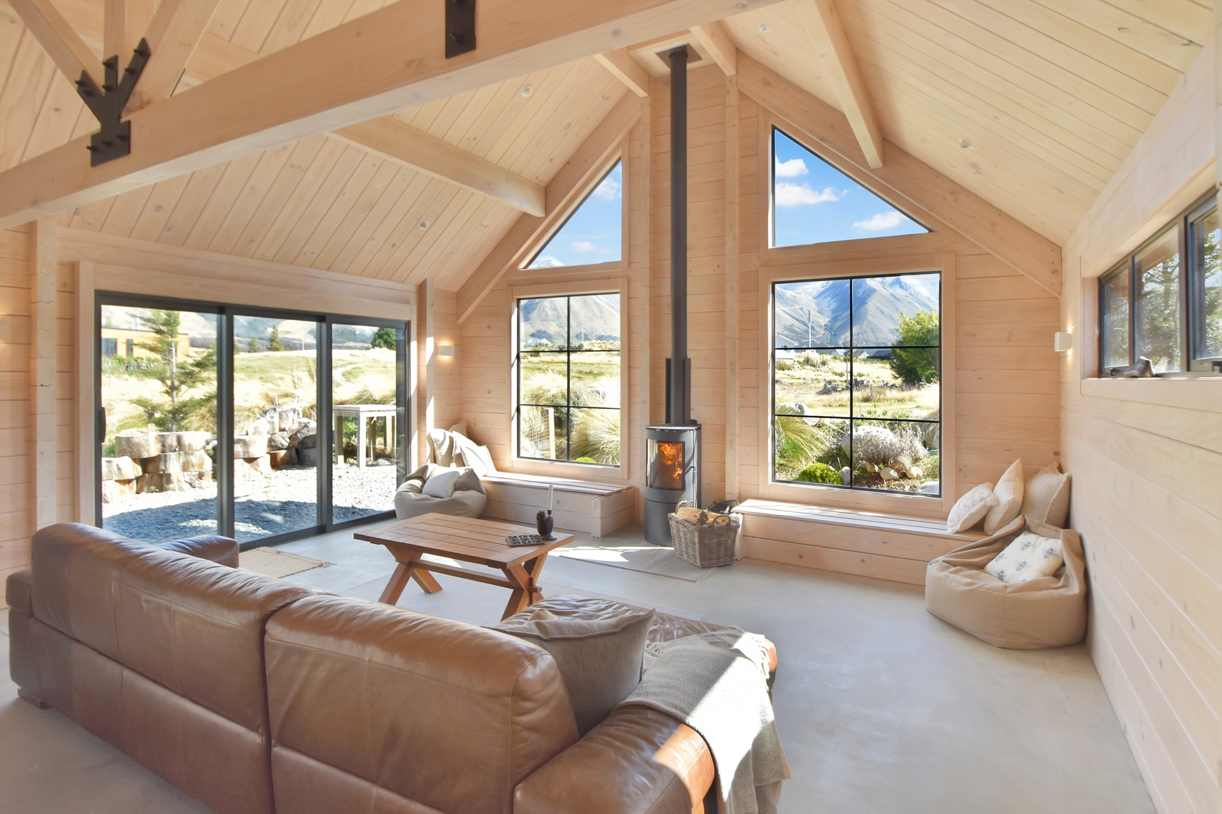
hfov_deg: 95.0
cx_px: 611
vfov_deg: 72.1
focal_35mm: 16
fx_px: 560
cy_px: 407
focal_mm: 11
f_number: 8
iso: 280
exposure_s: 1/250
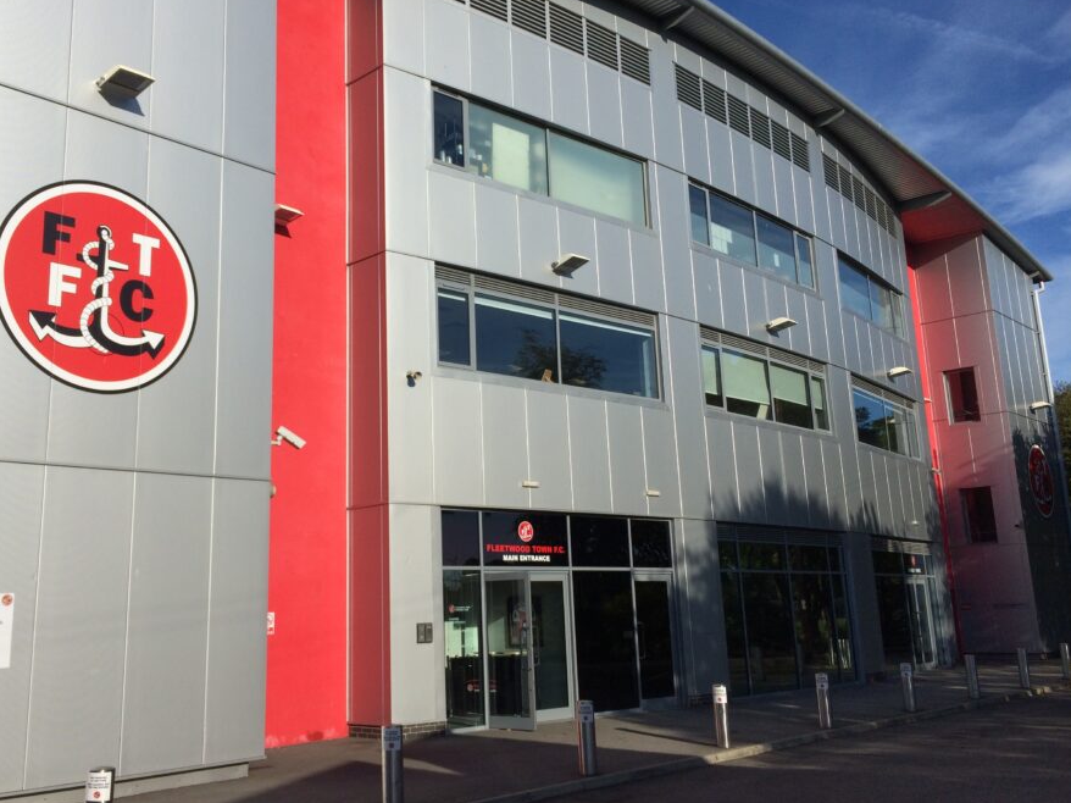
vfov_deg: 40.6
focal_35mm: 35
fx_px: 1083
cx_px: 464
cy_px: 358
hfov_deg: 52.5
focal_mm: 4.12
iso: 32
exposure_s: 1/3731
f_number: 2.2
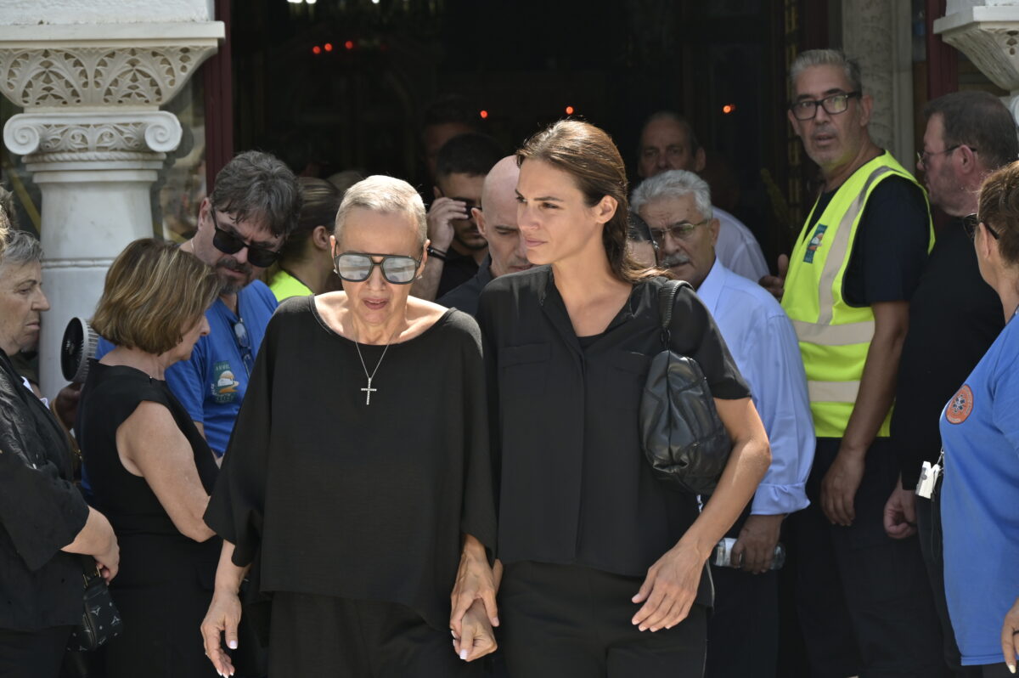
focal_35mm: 125
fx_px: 3535
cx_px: 510
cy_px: 339
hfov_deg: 16.4
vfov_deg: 10.9
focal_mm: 125
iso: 320
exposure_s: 1/400
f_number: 8
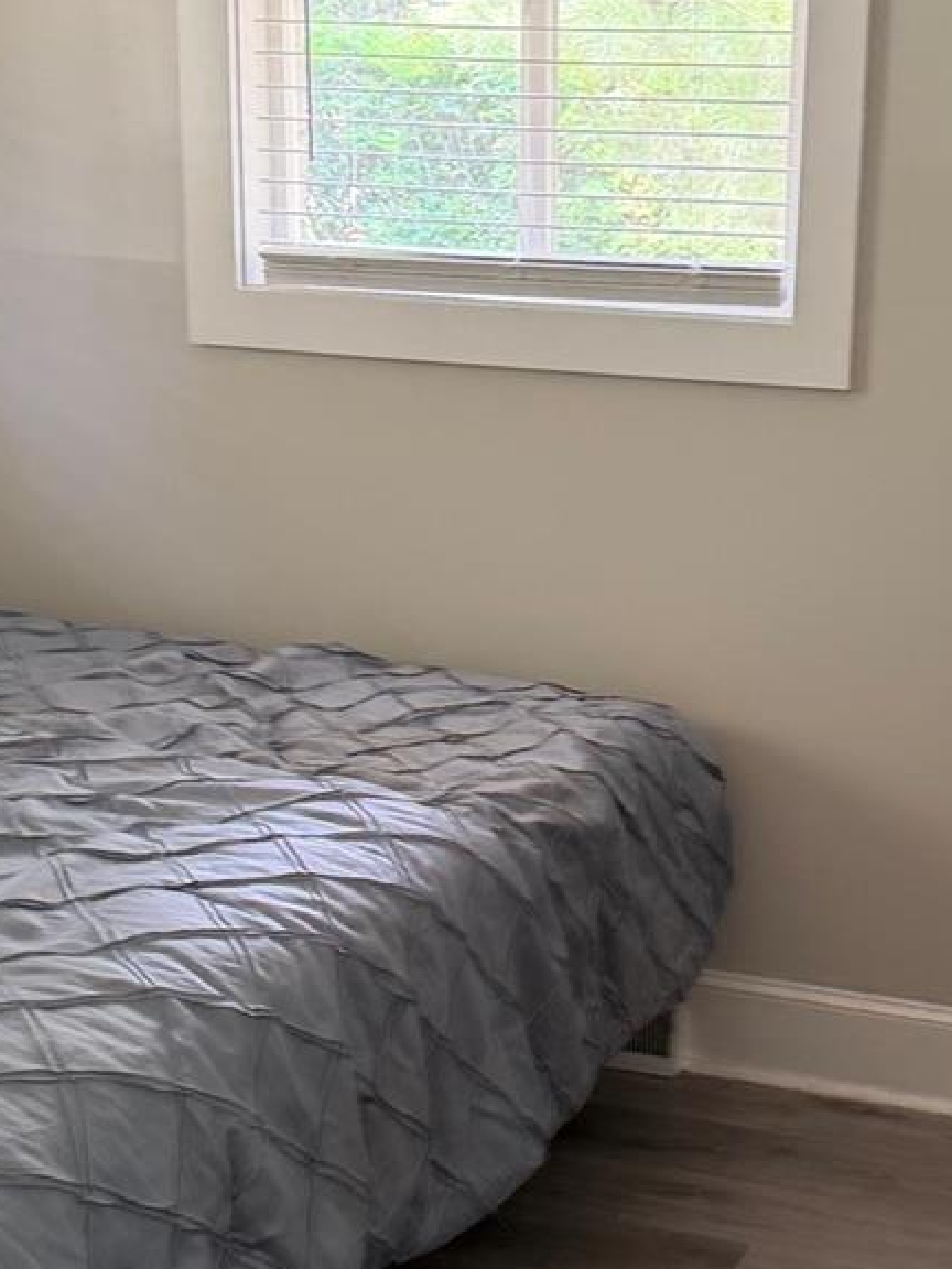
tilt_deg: -16.2
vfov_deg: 30.2
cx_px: 692
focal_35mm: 64
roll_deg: +0.5
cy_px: 773
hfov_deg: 22.8
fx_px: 2347
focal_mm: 6.76
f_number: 1.78
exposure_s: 1/60
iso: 320
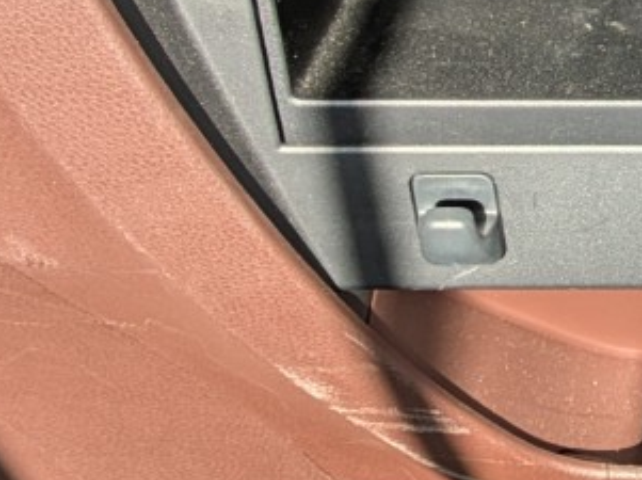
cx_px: 1026
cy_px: 245
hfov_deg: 13.8
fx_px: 2464
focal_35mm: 133
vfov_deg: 11.1
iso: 40
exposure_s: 1/1110
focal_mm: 5.43
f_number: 1.89
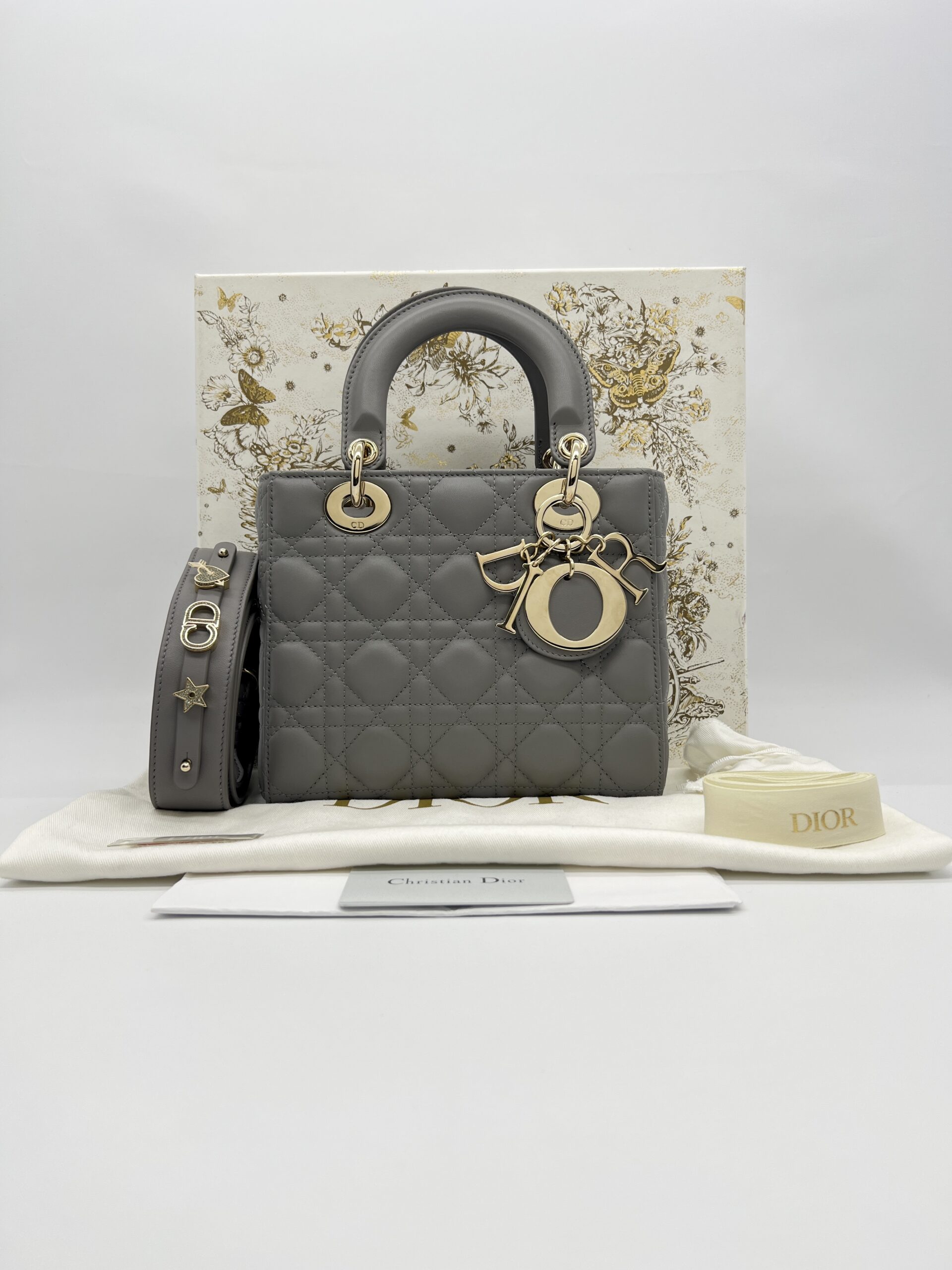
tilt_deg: -1.5
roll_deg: +0.6
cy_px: 635
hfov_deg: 53.1
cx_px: 476
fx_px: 953
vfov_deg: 67.3
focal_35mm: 26
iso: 40
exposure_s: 1/167
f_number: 1.5
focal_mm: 5.7
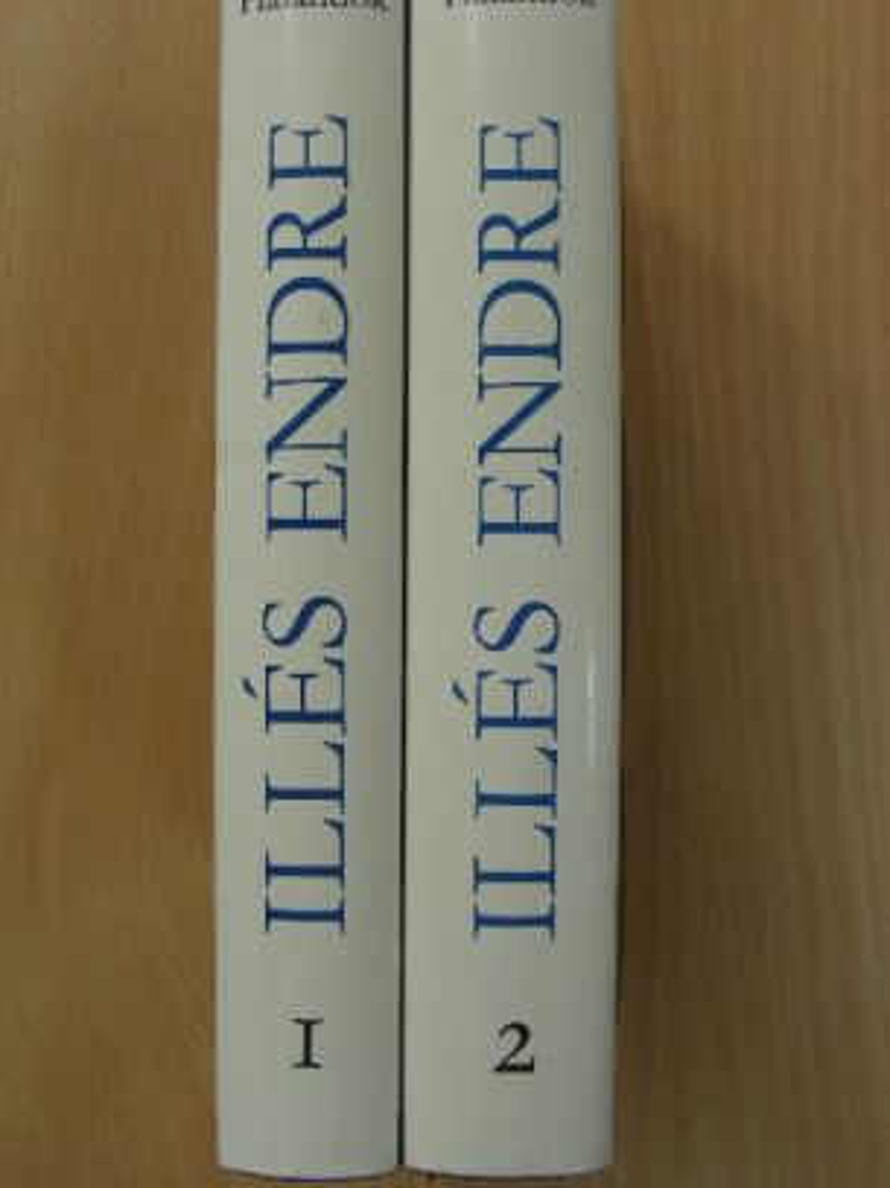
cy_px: 541
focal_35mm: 49
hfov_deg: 29.6
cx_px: 400
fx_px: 1681
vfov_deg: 38.9
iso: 121
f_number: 3.5
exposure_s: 1/30
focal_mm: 7.4
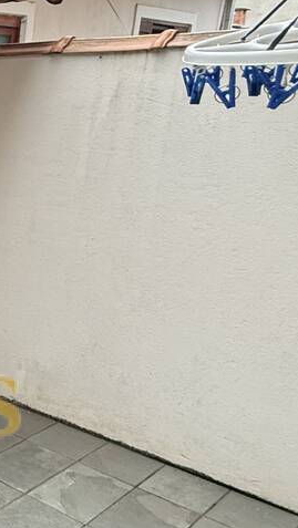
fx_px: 645
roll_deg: +1.5
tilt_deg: -12.4
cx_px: -341
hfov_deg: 16.9
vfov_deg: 44.5
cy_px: 251
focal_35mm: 46
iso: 250
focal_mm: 2.22
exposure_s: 1/99
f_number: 2.2
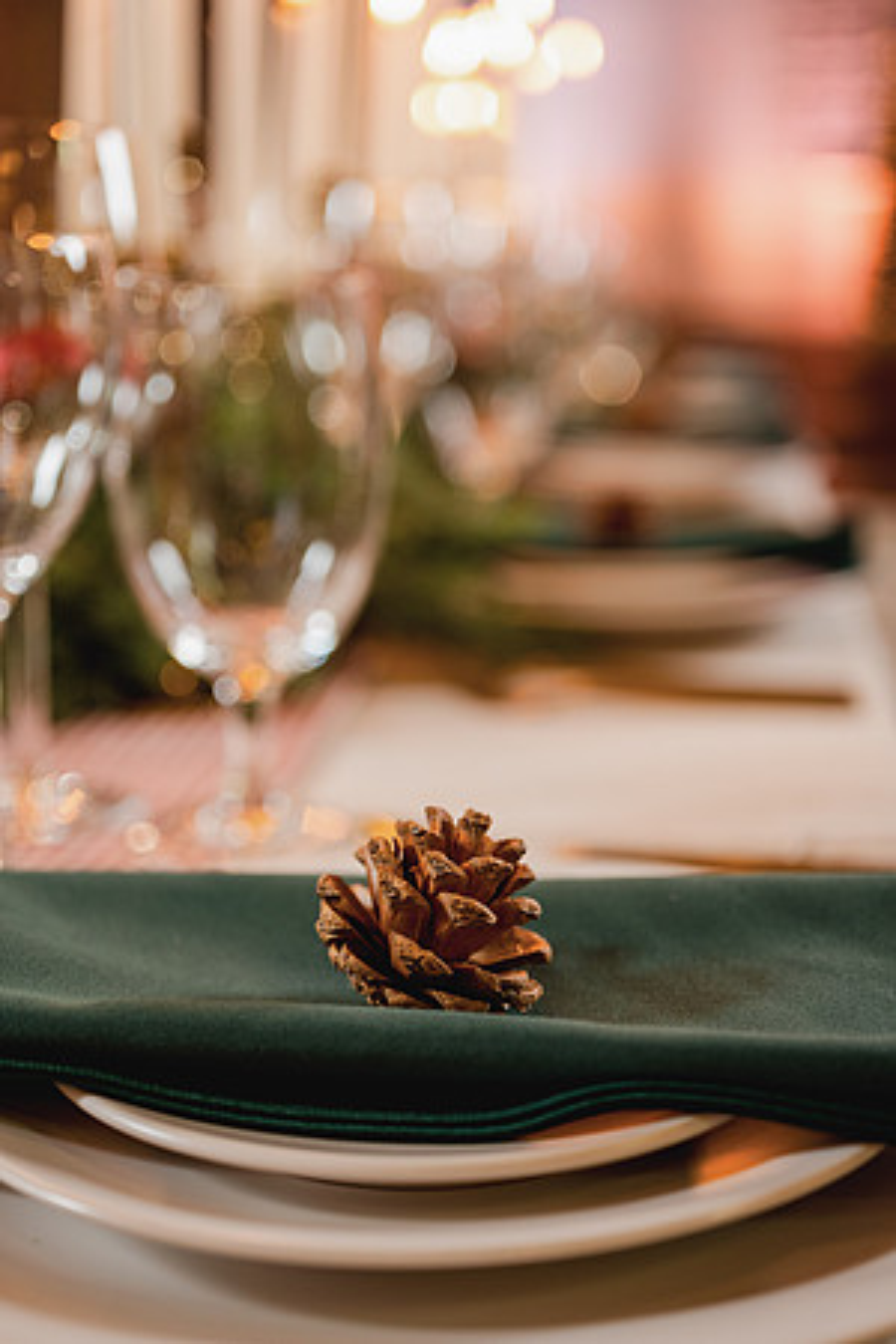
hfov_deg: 27.0
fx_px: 1867
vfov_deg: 39.6
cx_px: 448
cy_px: 672
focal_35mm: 50
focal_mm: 50
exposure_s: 1/40
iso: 400
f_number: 3.5
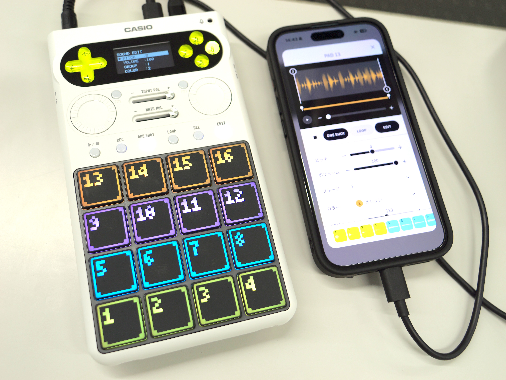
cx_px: 253
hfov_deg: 53.9
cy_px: 190
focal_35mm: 34
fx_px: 497
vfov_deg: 41.8
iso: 125
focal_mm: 17
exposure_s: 1/60
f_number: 3.1
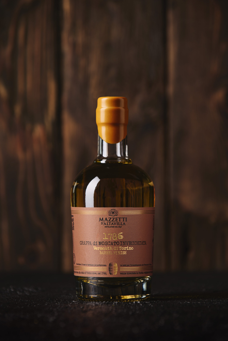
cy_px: 170
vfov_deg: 13.2
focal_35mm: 155
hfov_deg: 8.9
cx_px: 114
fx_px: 1472
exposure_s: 1/160
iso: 64
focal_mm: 155
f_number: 5.6
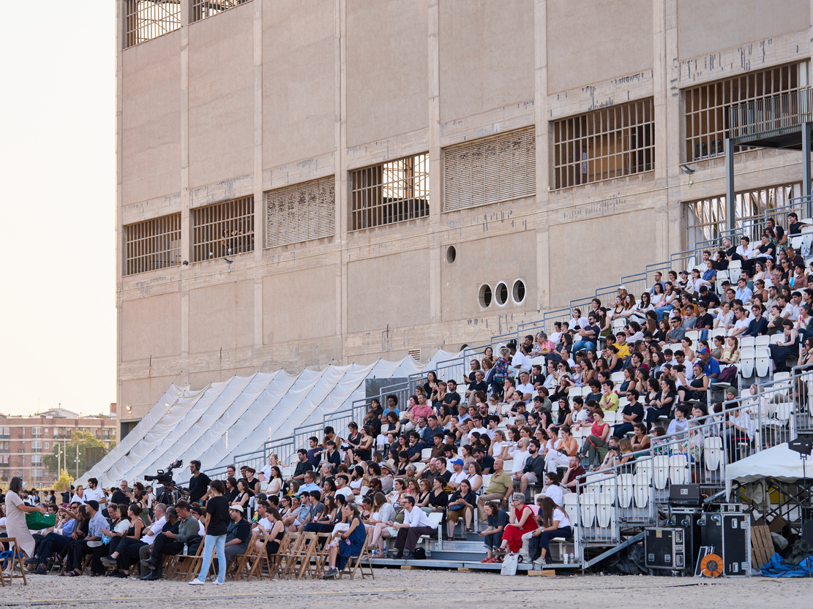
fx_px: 2348
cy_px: 292
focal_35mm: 100
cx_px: 362
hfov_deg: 19.6
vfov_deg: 14.8
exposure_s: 1/320
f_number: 2.8
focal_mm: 77
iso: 100
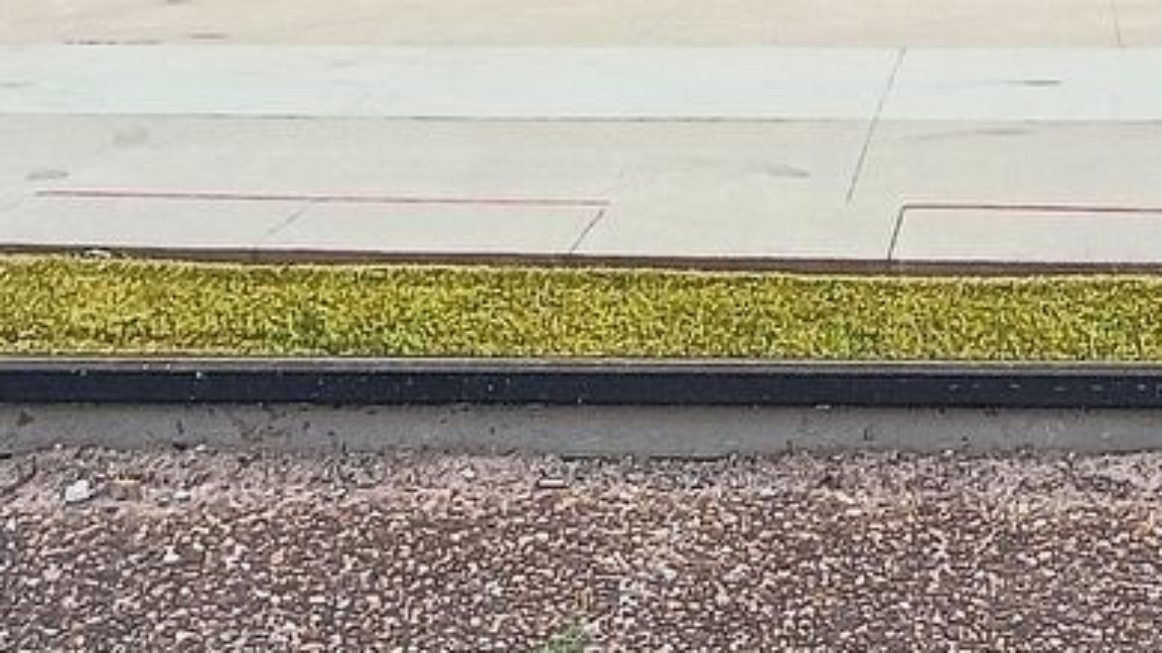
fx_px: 4497
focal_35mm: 146
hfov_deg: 14.7
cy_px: -471
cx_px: 870
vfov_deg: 8.0
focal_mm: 4.27
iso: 100
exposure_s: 1/244
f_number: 1.8
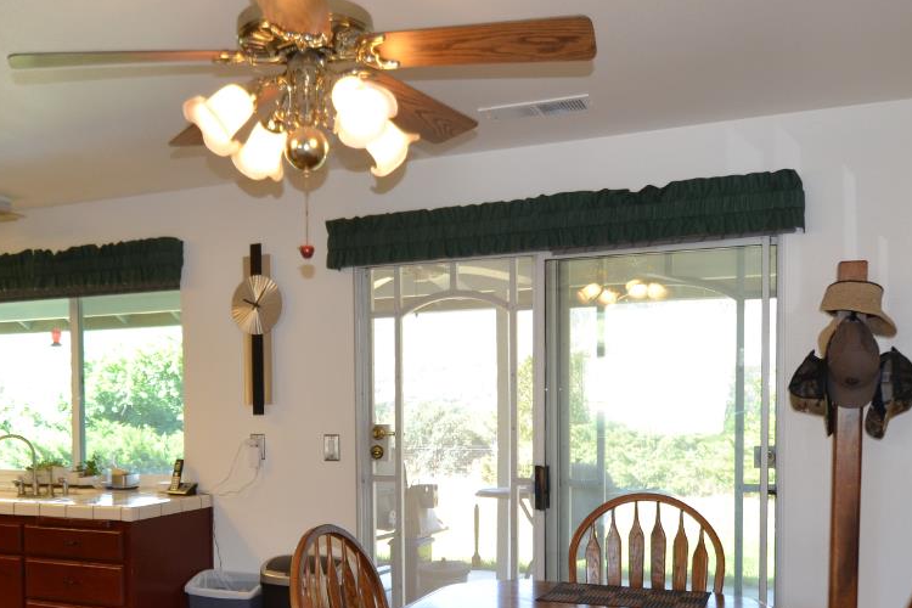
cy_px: 426
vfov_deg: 36.3
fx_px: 912
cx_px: 353
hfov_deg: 52.7
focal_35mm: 36
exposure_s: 1/60
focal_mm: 12
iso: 400
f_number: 3.8
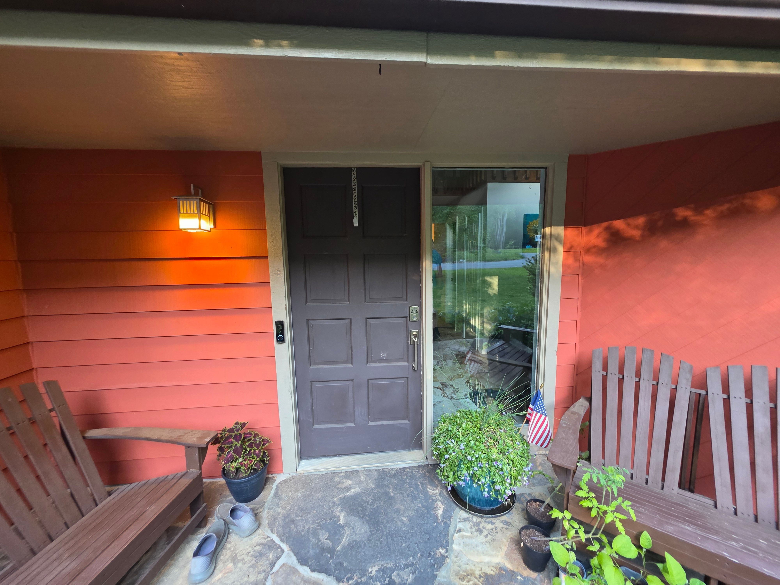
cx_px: 390
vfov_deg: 89.9
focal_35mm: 13
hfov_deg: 106.2
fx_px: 293
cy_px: 292
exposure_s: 1/60
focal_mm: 2.2
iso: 200
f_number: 1.9
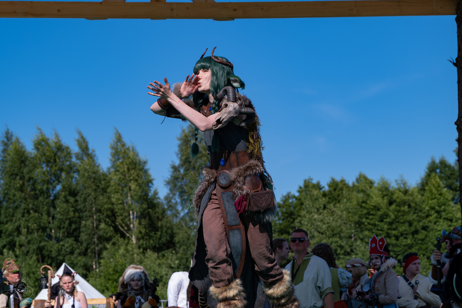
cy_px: 138
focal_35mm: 92
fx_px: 1176
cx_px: 231
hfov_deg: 22.2
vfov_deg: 14.9
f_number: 4
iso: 160
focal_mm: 55
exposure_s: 1/1600
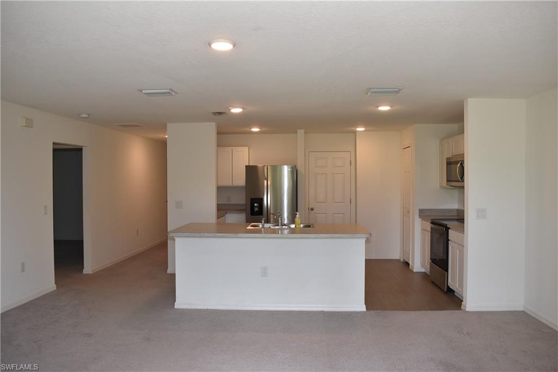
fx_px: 419
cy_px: 186
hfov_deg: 67.4
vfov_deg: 47.9
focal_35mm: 27
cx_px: 279
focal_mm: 18
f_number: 5.6
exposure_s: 1/80
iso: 400
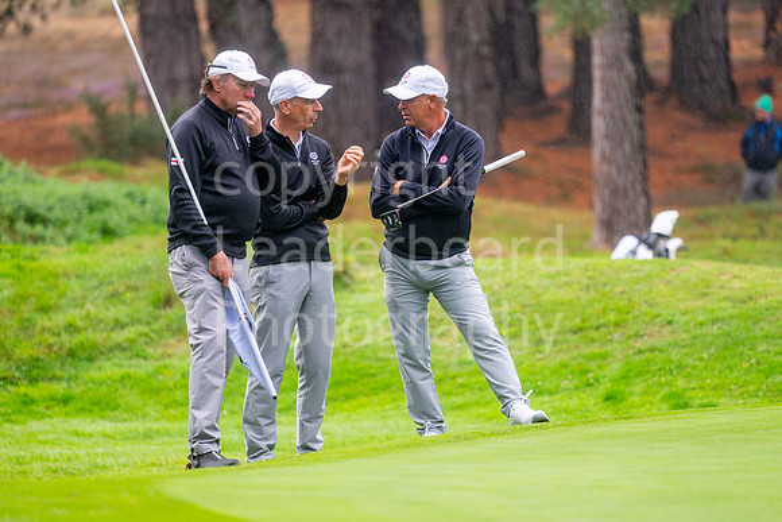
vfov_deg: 4.6
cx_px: 391
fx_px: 6518
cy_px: 261
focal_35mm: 300
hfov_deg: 6.9
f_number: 4
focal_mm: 300
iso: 400
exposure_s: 1/500
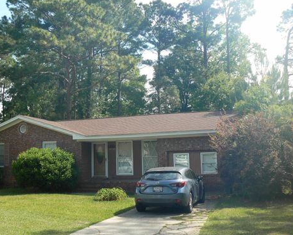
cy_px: 117
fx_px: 330
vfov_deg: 39.2
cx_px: 135
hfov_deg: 47.9
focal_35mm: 38
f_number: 5.6
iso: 80
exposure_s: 1/200
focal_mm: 6
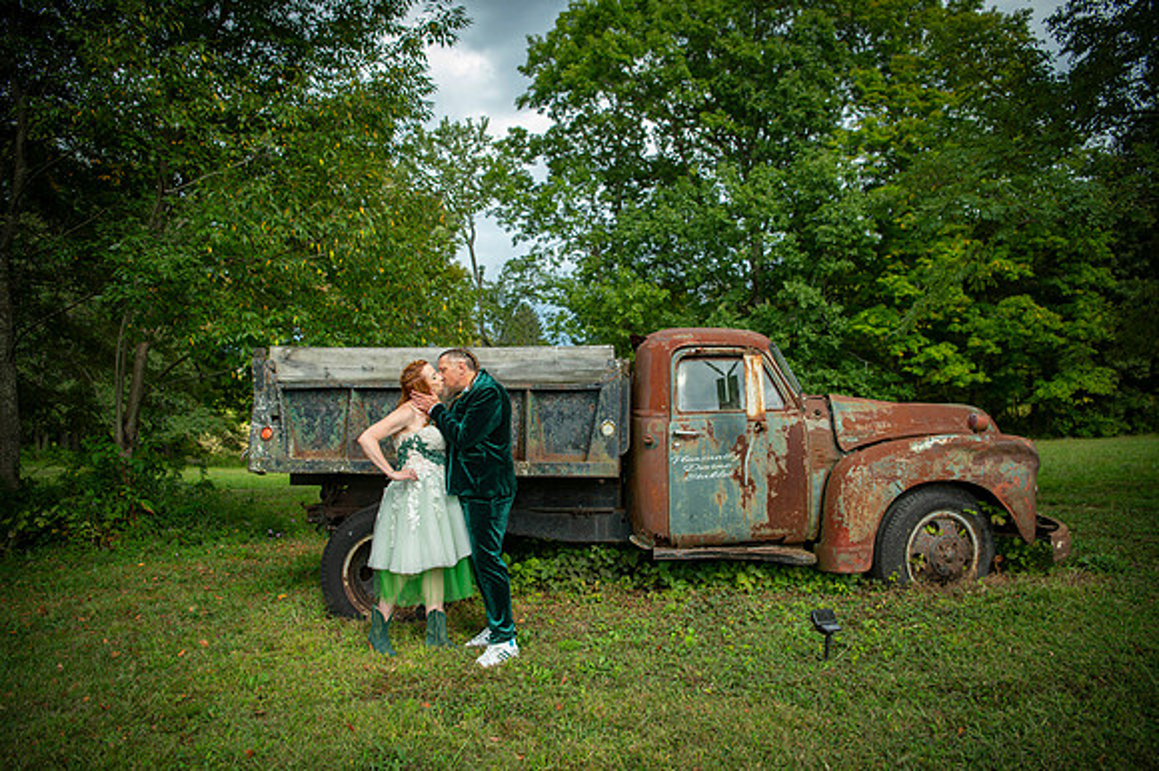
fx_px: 774
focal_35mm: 24
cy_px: 386
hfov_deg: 73.6
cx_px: 580
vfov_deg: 53.0
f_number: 2.8
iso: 400
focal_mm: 24
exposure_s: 1/800
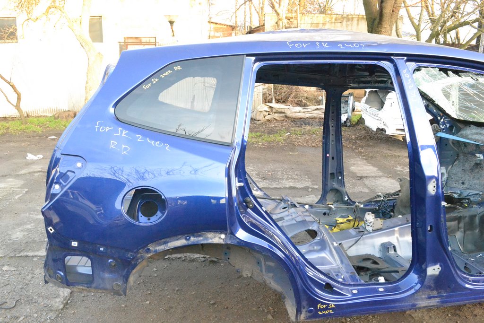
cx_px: 242
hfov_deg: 67.4
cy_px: 162
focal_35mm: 27
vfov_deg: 47.9
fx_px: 363
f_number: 9
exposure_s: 1/160
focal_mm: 18
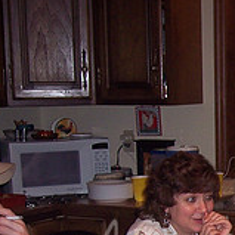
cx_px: 347
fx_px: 968
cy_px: 295
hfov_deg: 13.1
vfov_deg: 13.4
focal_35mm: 126
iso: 100
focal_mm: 8
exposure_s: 1/60
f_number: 2.8
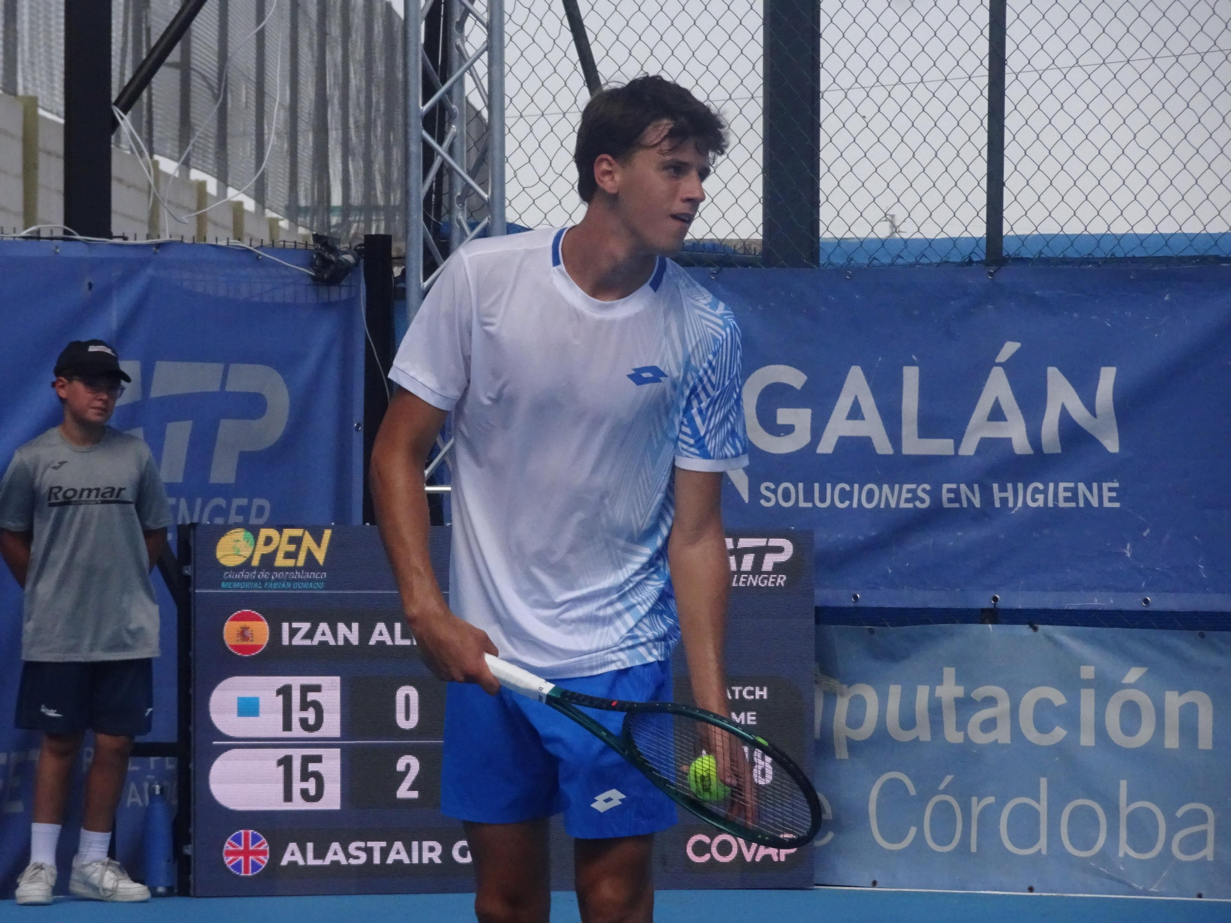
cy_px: 462
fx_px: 9317
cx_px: 616
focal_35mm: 262
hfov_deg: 7.6
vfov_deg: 5.7
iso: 500
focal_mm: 44.78
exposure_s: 1/1600
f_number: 6.3
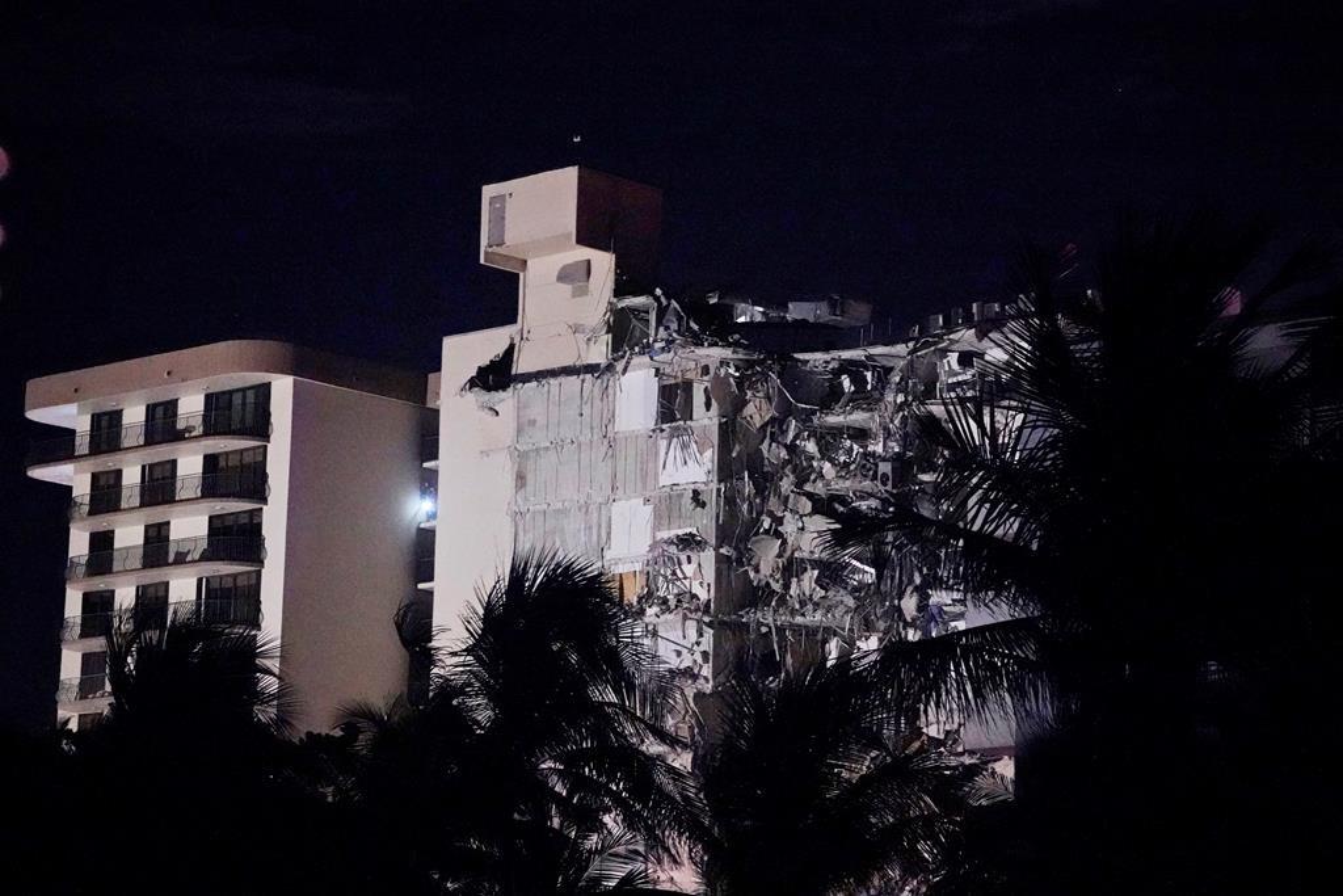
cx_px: 672
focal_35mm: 100
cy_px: 448
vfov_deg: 13.7
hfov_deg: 20.4
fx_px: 3731
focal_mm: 100
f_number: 4.5
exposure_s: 1/160
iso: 25600
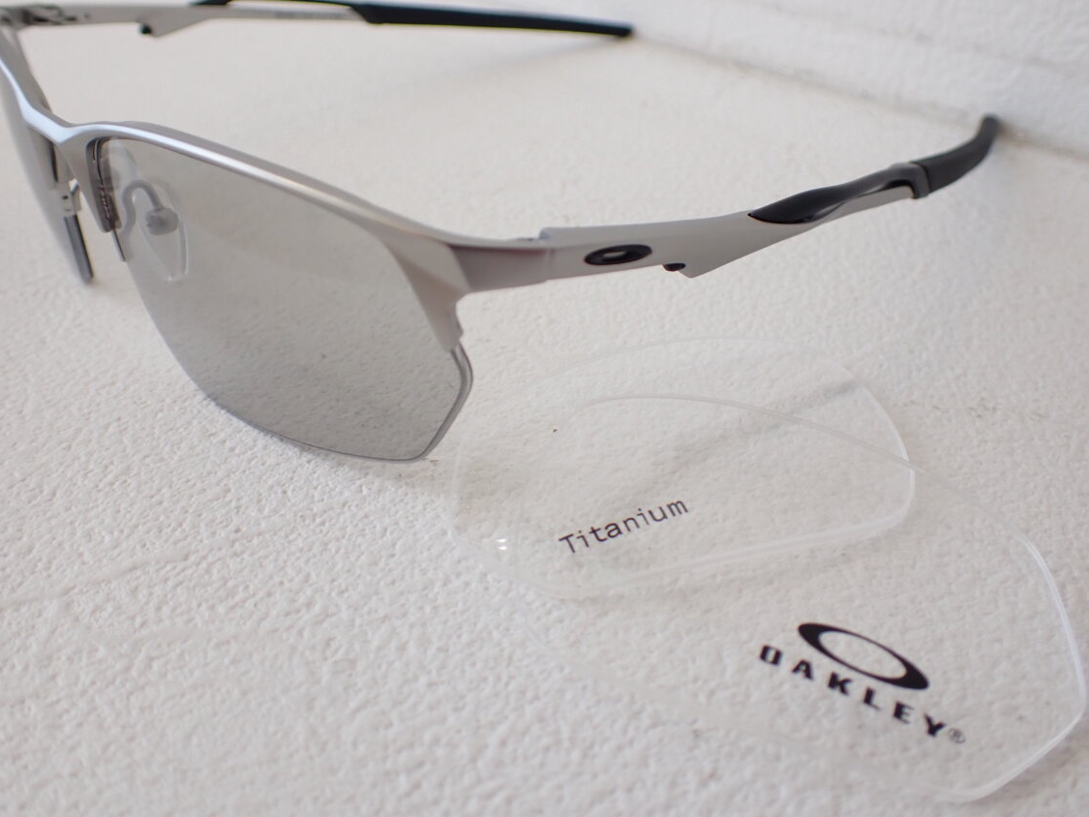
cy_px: 386
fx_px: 1007
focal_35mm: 32
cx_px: 522
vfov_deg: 44.2
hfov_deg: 56.8
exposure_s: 1/125
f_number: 2.3
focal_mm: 5.4
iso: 200
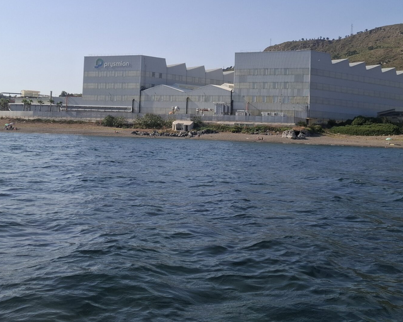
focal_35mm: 43
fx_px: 513
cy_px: 93
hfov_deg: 42.9
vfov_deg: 34.4
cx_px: 194
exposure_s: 1/2088
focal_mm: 5.54
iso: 50
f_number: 1.8
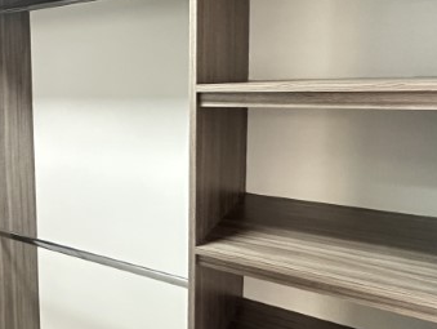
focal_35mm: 33
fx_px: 417
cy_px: 130
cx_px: 50
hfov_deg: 49.7
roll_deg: +1.3
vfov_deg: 42.8
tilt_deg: -6.2
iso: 800
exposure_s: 1/60
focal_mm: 2.22
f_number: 2.2
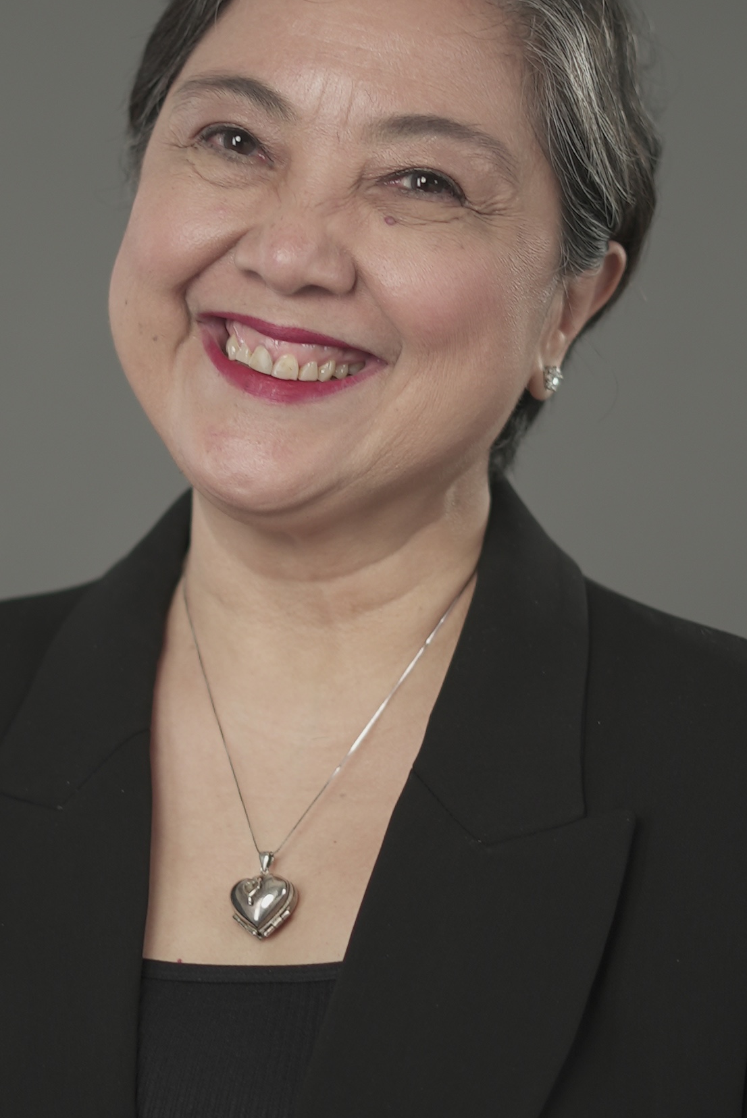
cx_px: 276
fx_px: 3979
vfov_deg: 16.0
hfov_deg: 10.7
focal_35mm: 128
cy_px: 640
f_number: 1.8
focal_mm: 50
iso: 100
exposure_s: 1/160
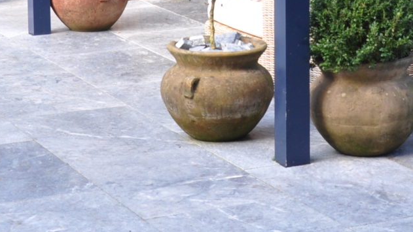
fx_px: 1533
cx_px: 348
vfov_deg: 8.5
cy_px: -79
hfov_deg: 15.2
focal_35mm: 140
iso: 200
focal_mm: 22
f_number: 6.3
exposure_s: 1/40
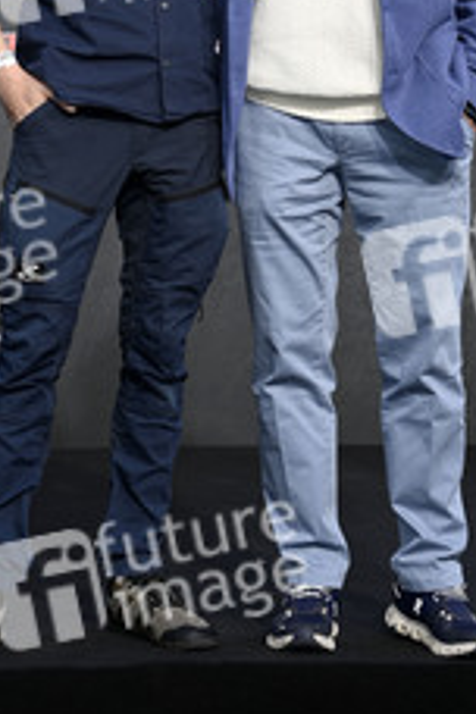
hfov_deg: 8.0
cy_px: 106
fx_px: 3411
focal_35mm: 172
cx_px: 238
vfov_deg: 11.9
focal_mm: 98
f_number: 6.3
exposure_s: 1/250
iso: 250
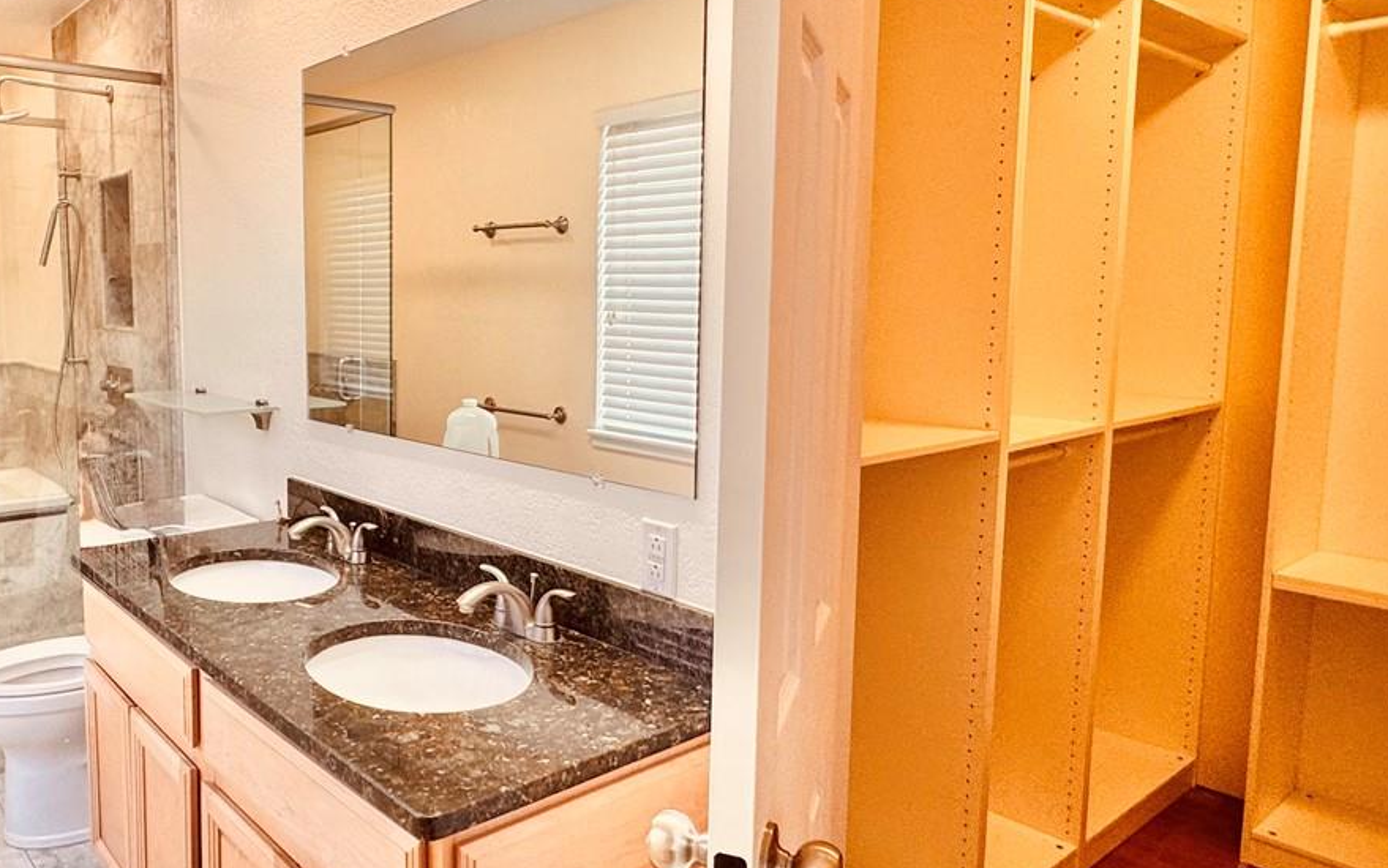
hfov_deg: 66.5
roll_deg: +0.2
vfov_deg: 46.0
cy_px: 393
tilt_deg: -6.5
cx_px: 461
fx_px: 1022
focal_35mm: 27
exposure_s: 1/120
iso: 125
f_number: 2.2
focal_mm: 2.22
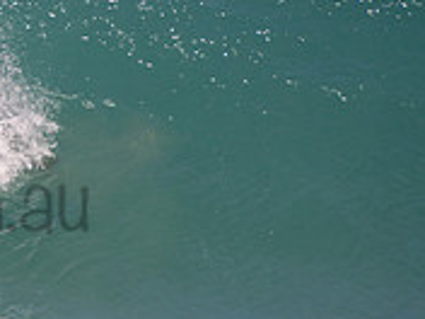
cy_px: 175
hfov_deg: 1.0
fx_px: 23376
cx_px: -167
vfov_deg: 0.8
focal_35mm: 1904
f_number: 5.6
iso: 250
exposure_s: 1/1250
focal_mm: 400
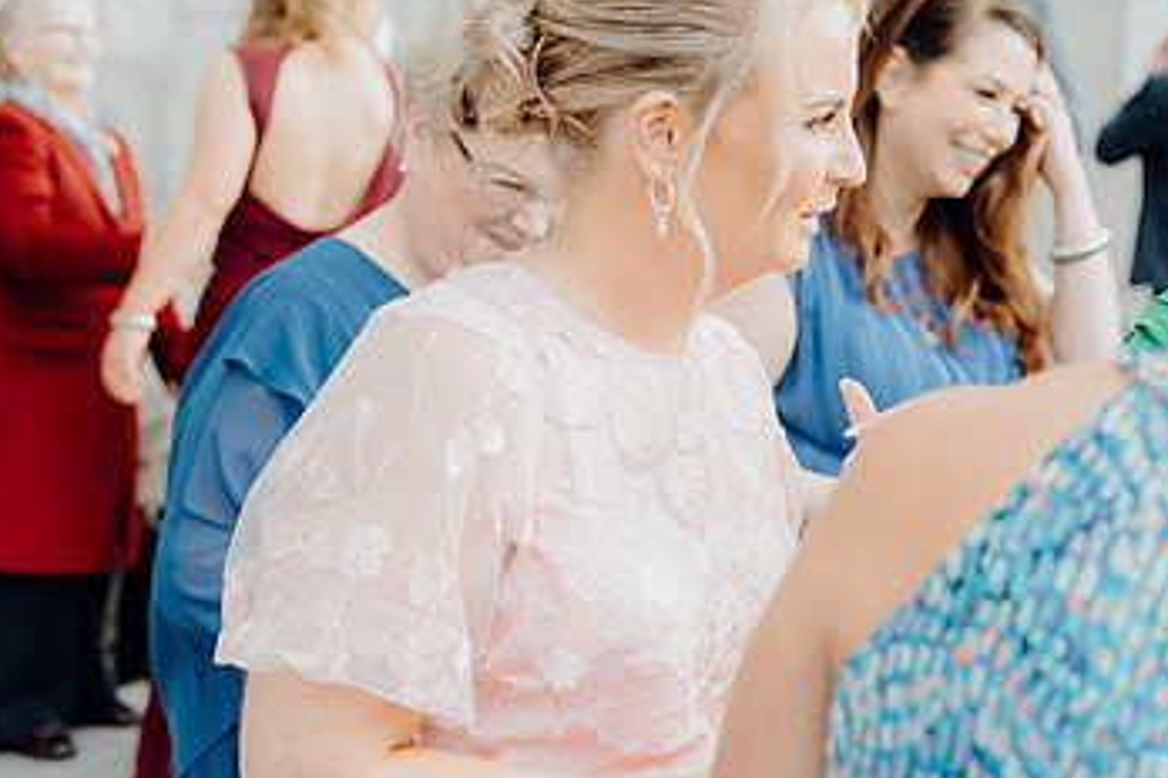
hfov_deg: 26.8
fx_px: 2433
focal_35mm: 75
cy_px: 310
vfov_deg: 18.2
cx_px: 792
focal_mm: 45
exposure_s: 1/200
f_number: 3.5
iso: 125
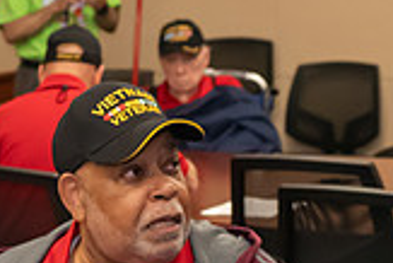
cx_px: 36
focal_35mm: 167
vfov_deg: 8.1
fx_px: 1825
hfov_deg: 12.2
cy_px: 396
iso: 10000
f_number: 5.3
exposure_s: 1/160
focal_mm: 47
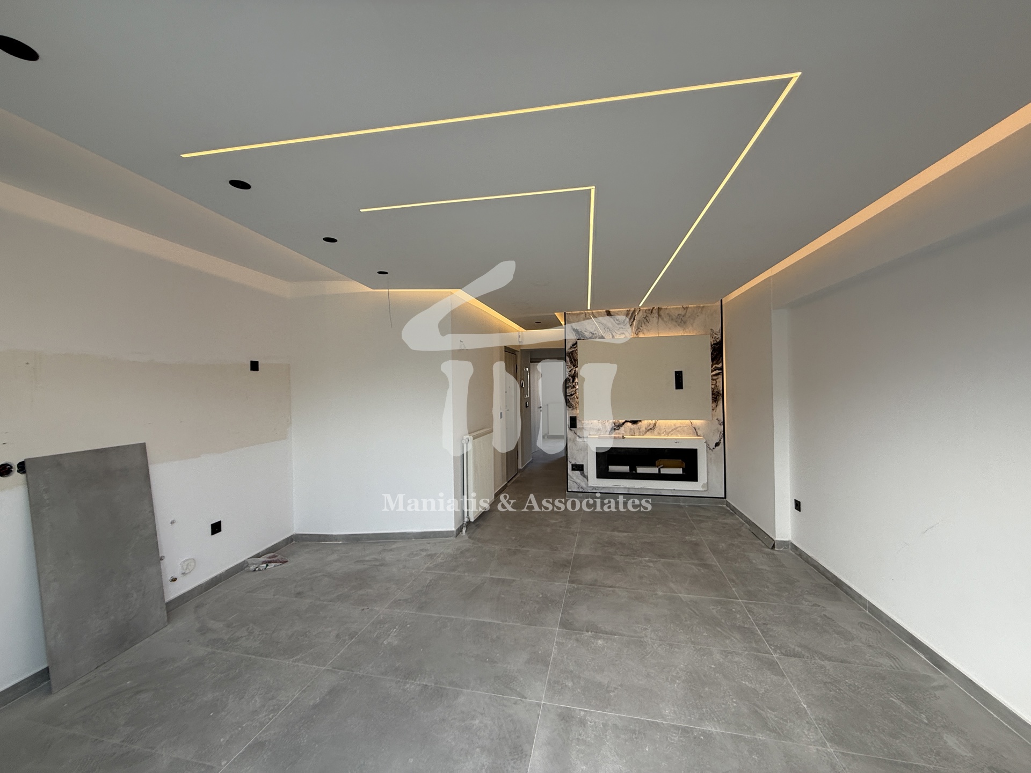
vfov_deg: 85.7
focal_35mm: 14
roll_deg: +0.9
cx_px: 516
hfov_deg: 102.1
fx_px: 417
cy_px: 386
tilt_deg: -0.9
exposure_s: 1/214
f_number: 2.2
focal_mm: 2.22
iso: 64
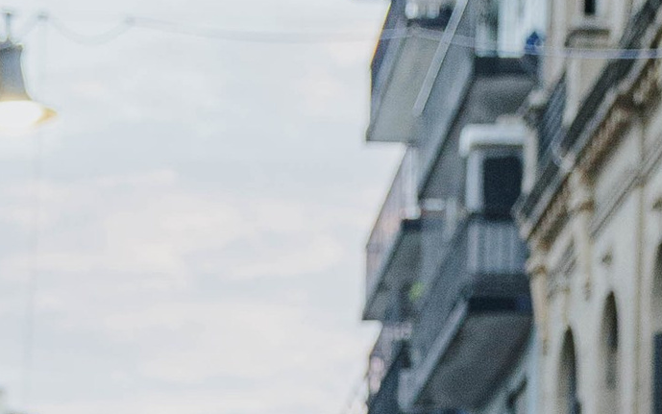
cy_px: 1138
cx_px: 74
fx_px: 3483
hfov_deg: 10.8
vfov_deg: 6.4
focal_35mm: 193
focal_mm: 34
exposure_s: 1/160
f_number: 2.8
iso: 500
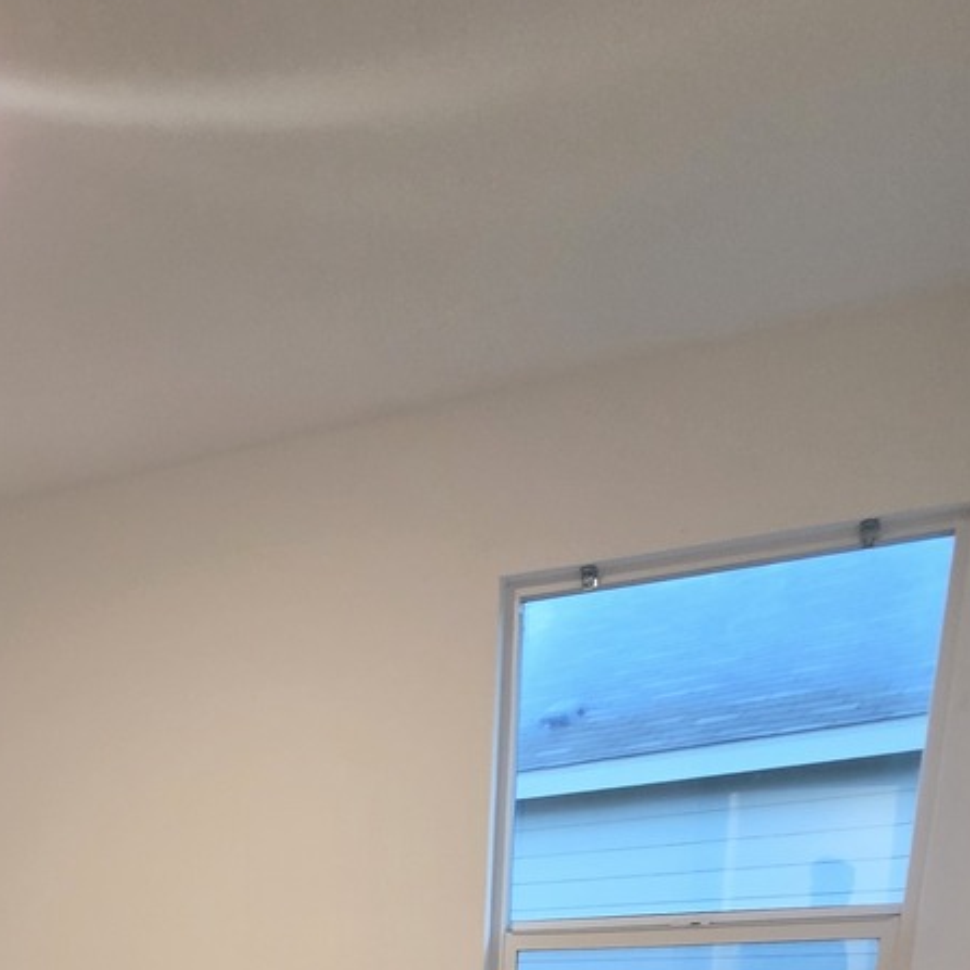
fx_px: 1173
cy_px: 1389
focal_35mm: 37
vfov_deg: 30.2
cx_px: 171
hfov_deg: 42.6
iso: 250
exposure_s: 1/60
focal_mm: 2.2
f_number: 1.9
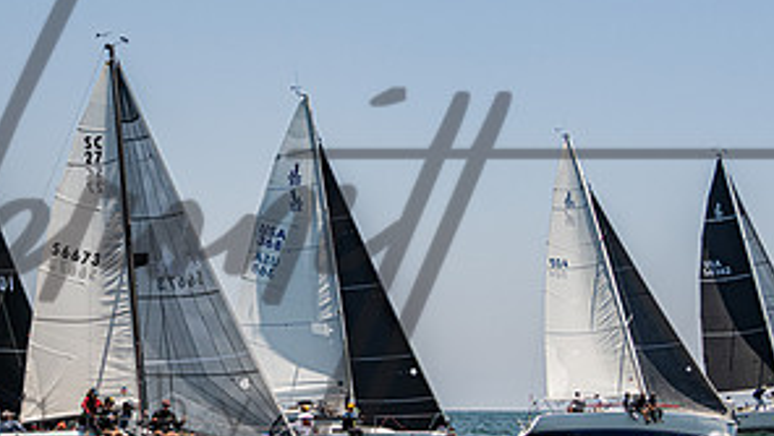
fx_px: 1972
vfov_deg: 12.6
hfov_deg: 21.8
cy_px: 263
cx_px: 93
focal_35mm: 96
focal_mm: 38
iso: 500
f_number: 8
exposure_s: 1/2000
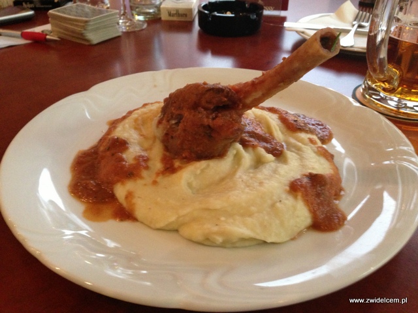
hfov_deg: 55.4
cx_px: 209
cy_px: 156
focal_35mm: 33
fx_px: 398
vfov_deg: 42.9
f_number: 2.4
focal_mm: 4.13
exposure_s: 1/15
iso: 400
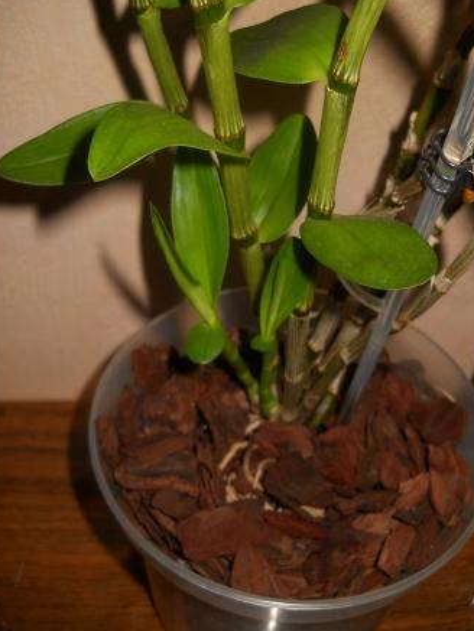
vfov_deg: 44.8
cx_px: 234
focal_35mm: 42
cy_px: 319
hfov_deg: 34.4
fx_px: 766
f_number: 5.5
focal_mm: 6.72
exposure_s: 1/30
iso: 80
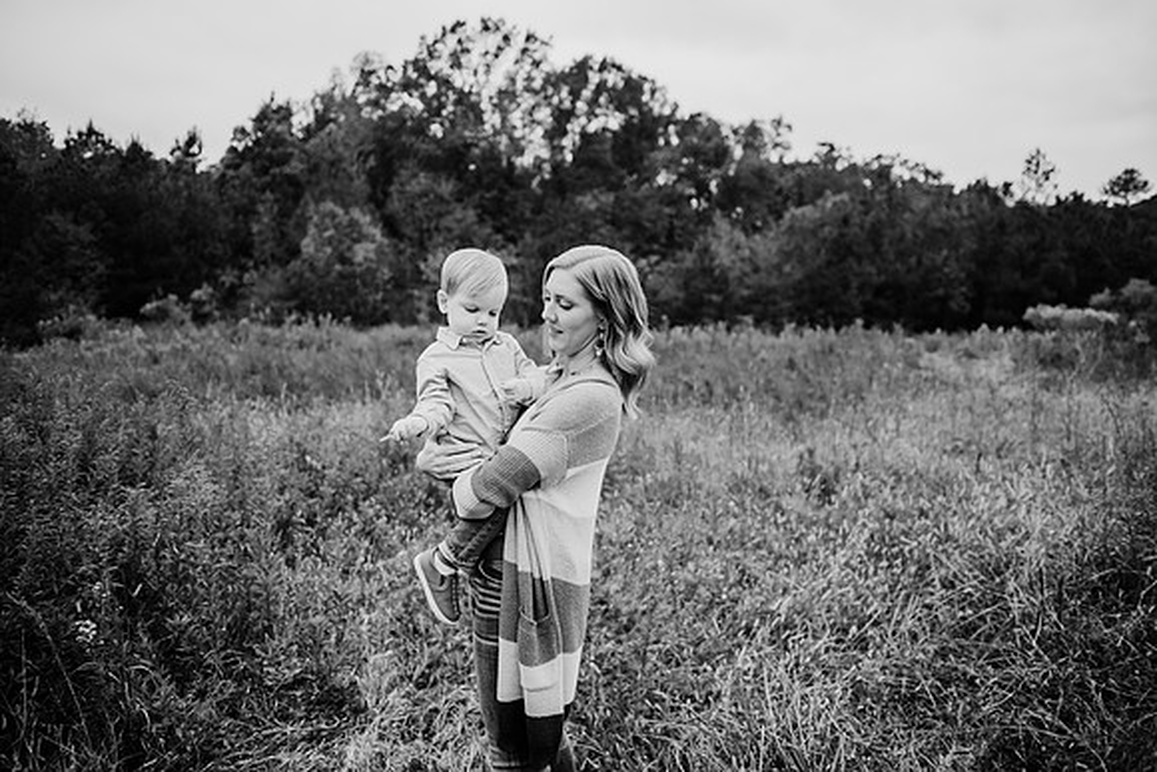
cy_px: 386
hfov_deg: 73.7
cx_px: 578
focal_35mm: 24
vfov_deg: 53.2
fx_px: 771
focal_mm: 24
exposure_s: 1/800
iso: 125
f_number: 2.2
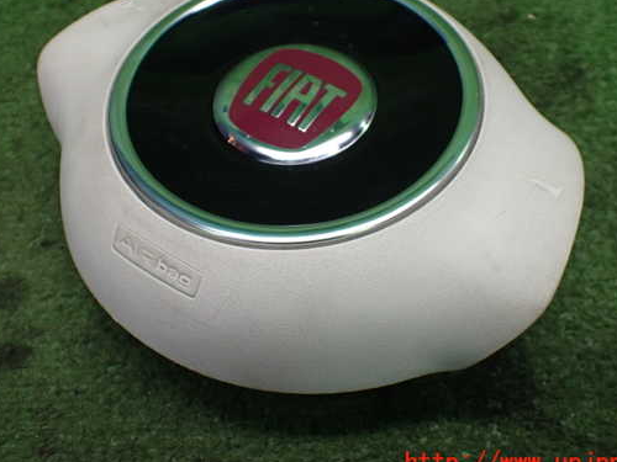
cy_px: 202
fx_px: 642
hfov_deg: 51.4
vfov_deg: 39.6
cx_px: 313
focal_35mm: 36
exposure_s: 1/125
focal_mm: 5.4
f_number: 2.3
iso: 320
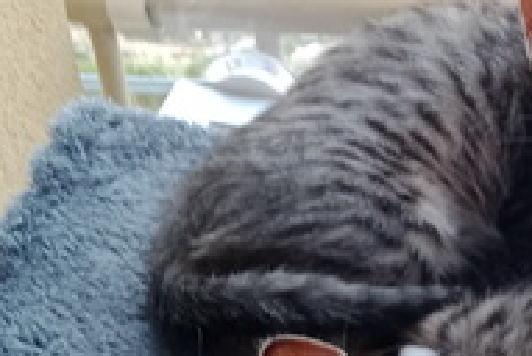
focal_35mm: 105
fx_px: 1554
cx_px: 524
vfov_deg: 13.1
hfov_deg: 18.9
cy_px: 248
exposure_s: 1/33.3
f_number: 2.2
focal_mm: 3.37
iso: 198
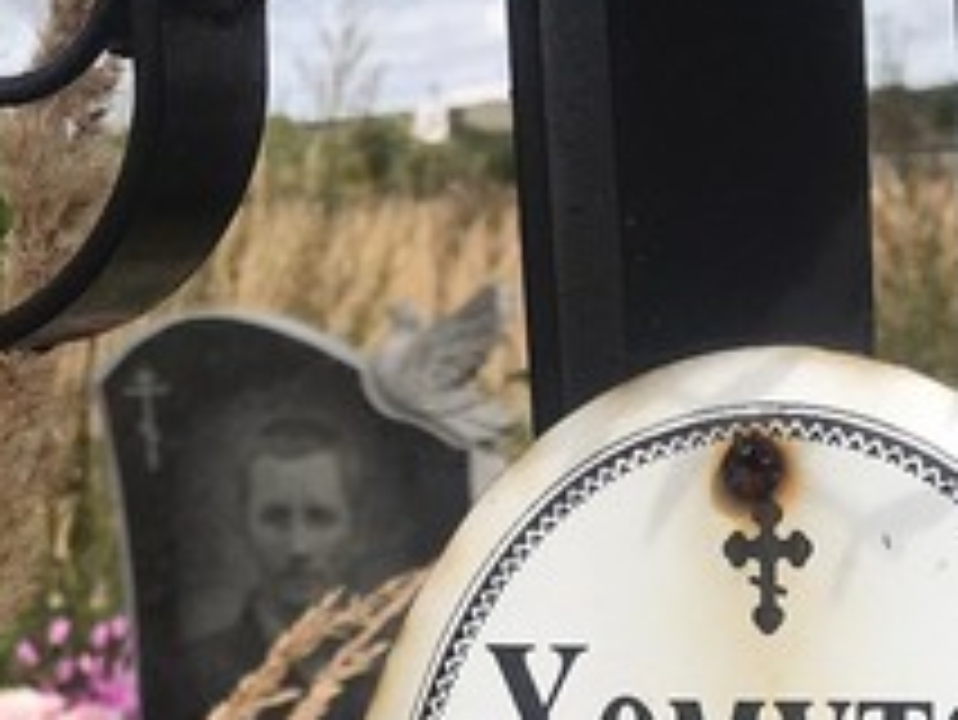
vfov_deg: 13.2
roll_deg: +3.7
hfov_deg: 18.7
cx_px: 486
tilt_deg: -17.9
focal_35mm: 105
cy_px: 1143
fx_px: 2908
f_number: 1.8
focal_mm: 3.99
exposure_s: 1/2083
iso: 20
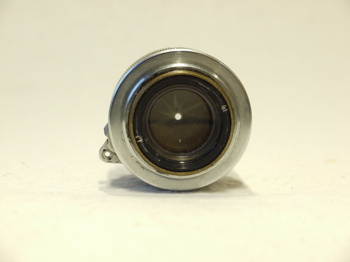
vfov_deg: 16.4
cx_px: 175
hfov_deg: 21.8
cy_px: 131
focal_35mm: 90
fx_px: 910
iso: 800
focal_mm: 45
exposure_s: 1/40
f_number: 5.6
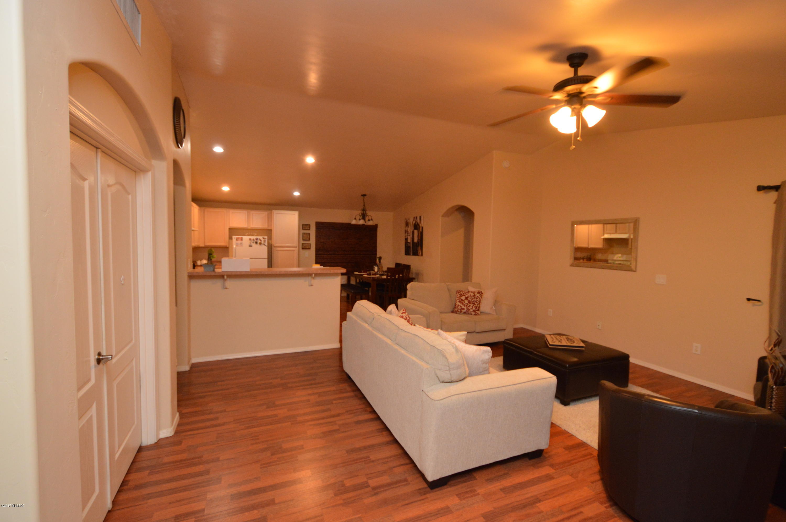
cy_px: 261
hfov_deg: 100.4
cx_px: 393
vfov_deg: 77.2
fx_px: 327
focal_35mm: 15
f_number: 3.5
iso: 1100
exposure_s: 1/60
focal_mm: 10
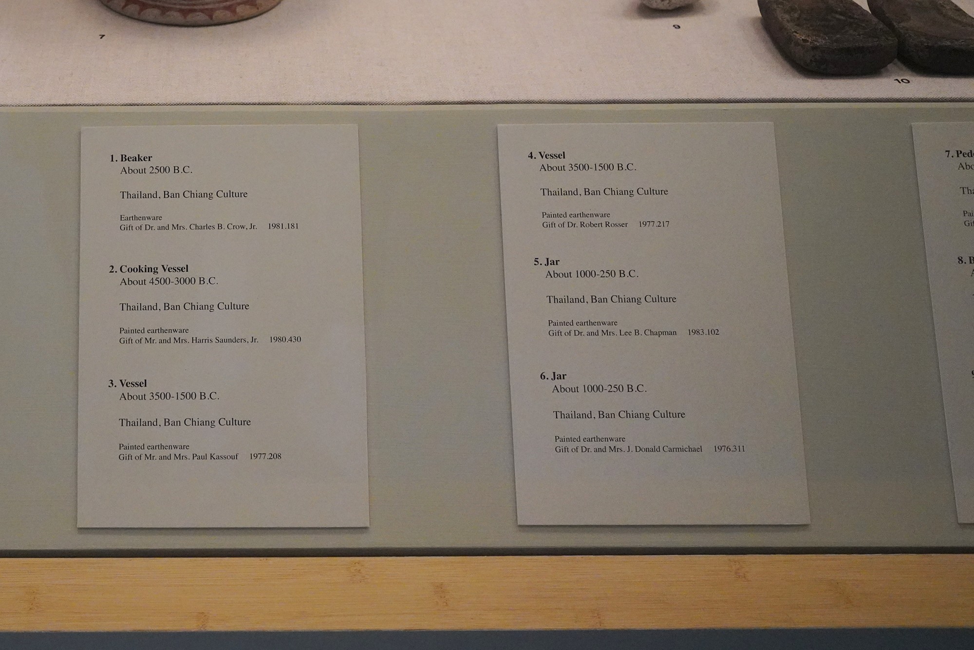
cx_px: 487
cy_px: 325
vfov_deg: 40.0
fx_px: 893
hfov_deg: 57.2
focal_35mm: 33
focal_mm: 33
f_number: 4.5
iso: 8000
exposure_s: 1/100
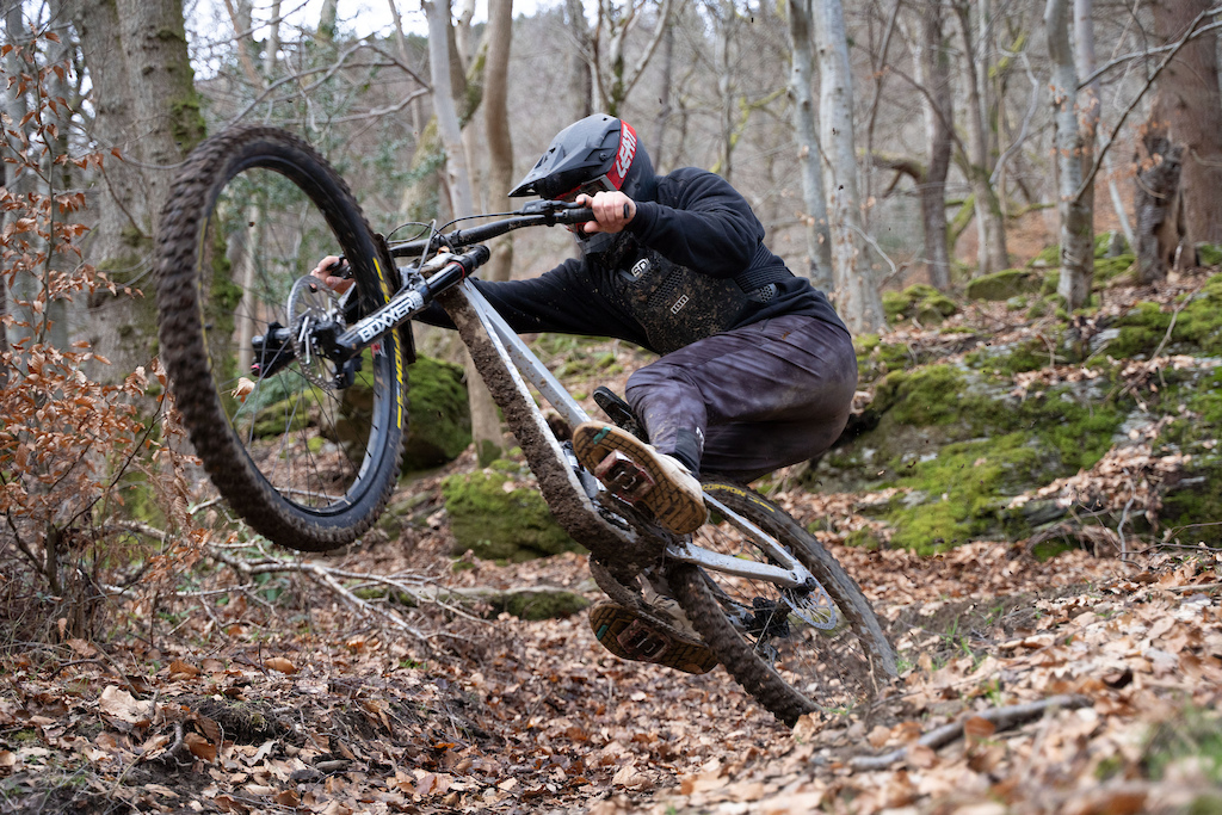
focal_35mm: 47
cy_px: 408
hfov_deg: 41.9
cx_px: 611
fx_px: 1596
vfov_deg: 28.7
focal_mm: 47
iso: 1250
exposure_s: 1/1000
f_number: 3.2
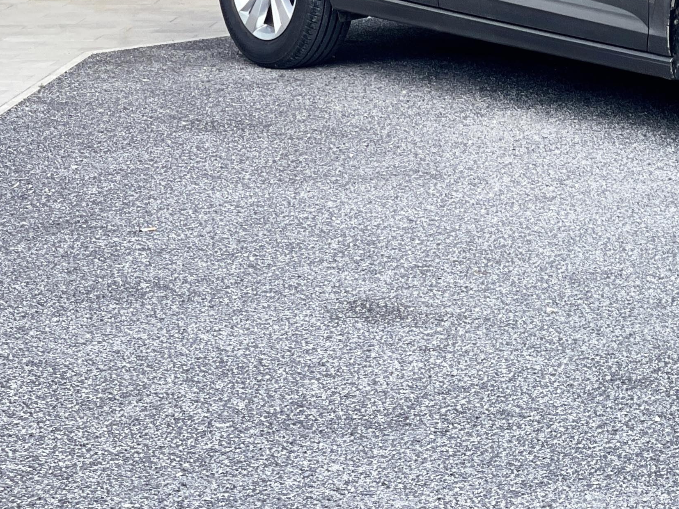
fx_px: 3060
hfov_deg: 12.4
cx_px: 764
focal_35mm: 156
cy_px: -88
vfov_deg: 9.4
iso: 25
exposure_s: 1/121
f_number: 2.2
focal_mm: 7.5
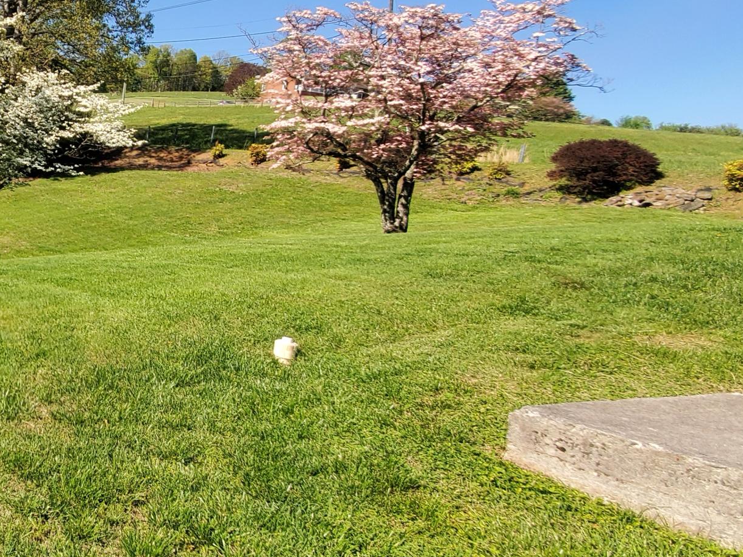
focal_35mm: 32
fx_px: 687
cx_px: -52
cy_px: 275
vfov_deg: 44.2
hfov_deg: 44.9
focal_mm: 1.8
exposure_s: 1/676
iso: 50
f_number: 2.2
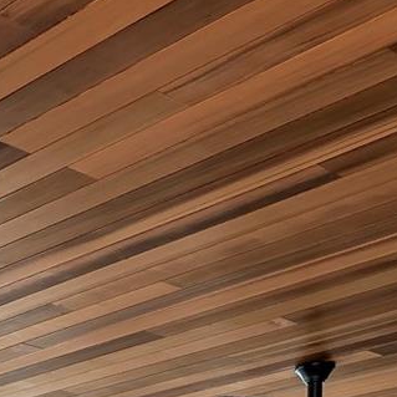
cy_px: 518
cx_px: -153
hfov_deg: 19.3
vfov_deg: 19.7
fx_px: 1051
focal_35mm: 81
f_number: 8
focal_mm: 19
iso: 250
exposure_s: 1/125
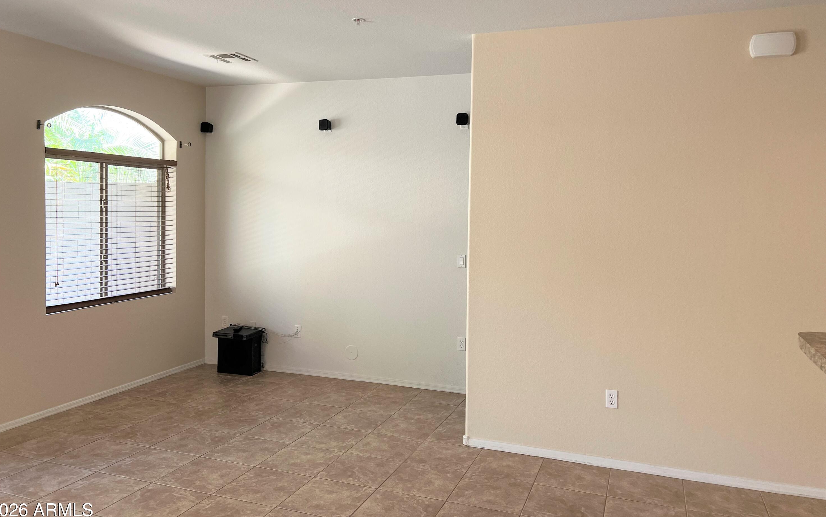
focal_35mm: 28
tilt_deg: -0.6
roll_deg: -0.2
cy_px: 224
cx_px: 407
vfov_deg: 44.4
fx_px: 630
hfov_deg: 66.5
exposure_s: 1/60
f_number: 1.5
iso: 80
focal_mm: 5.7
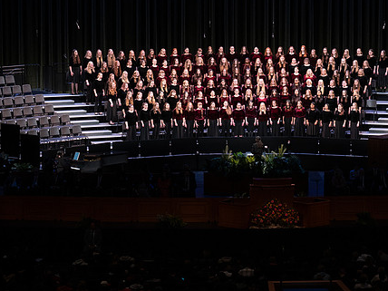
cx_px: 246
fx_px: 1838
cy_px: 161
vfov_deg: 9.1
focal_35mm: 164
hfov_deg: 12.0
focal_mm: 115
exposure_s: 1/320
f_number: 2.8
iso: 1000
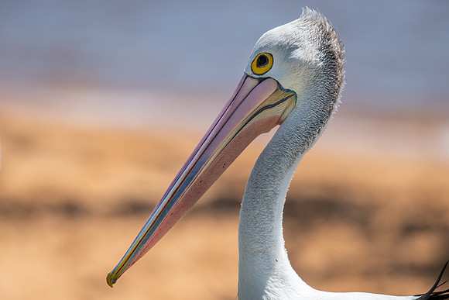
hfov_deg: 4.4
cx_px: 217
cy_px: 160
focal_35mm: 467
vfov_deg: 2.9
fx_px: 5825
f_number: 5.6
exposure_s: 1/2000
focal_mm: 390
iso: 250
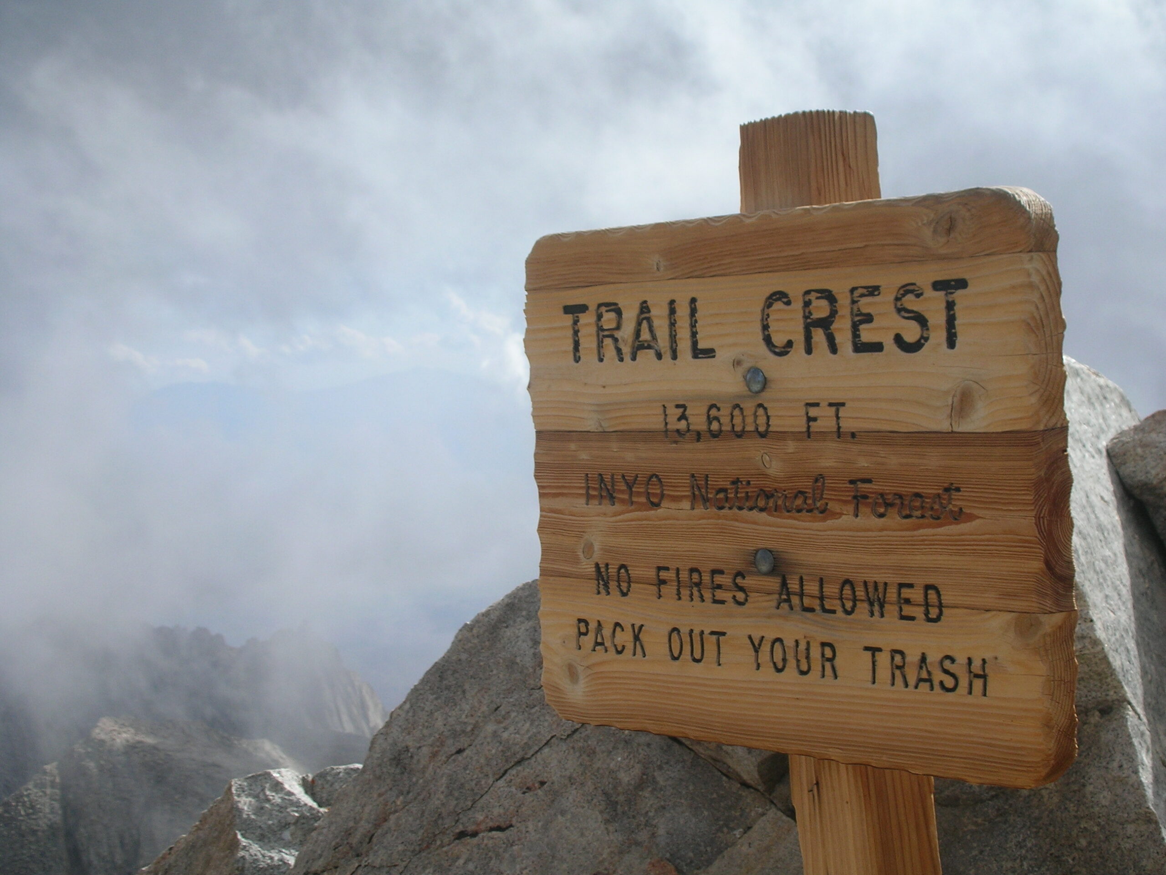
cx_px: 583
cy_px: 438
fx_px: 2055
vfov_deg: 24.0
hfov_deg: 31.7
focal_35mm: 61
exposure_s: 1/75.6
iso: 50
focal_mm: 10.1
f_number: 11.3
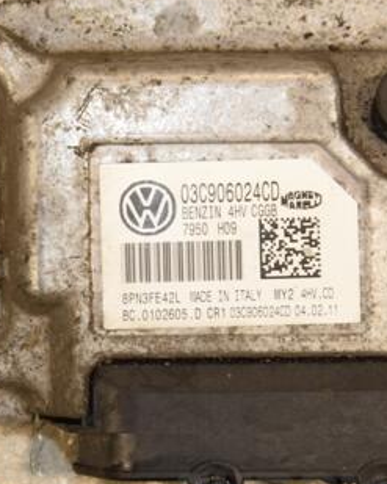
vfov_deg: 13.6
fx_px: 2034
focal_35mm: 142
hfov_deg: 10.9
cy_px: 288
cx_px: 149
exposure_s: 1/200
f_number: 7.1
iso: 800
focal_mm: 52
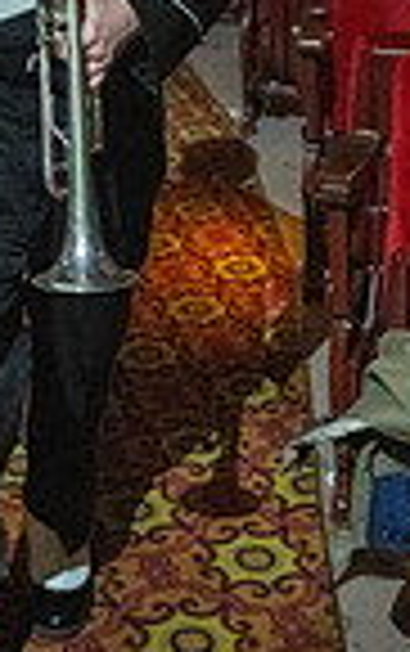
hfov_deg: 16.2
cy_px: -261
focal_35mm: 79
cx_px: -5
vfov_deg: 22.5
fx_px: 1408
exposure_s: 1/500
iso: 12800
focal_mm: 25
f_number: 2.8
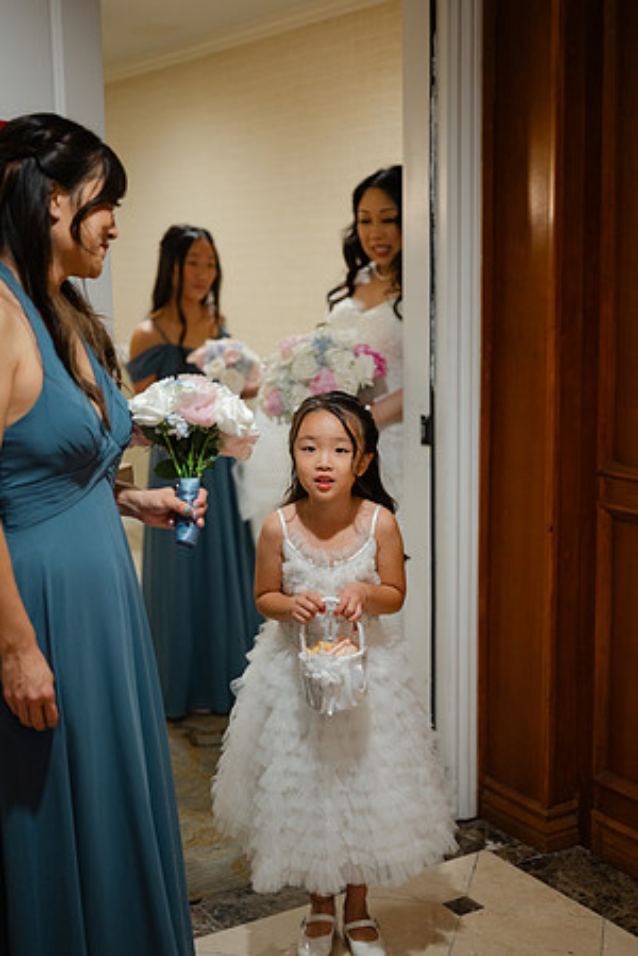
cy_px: 478
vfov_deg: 39.6
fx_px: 1329
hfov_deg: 27.0
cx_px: 319
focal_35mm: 50
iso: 500
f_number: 1.8
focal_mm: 50
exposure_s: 1/100
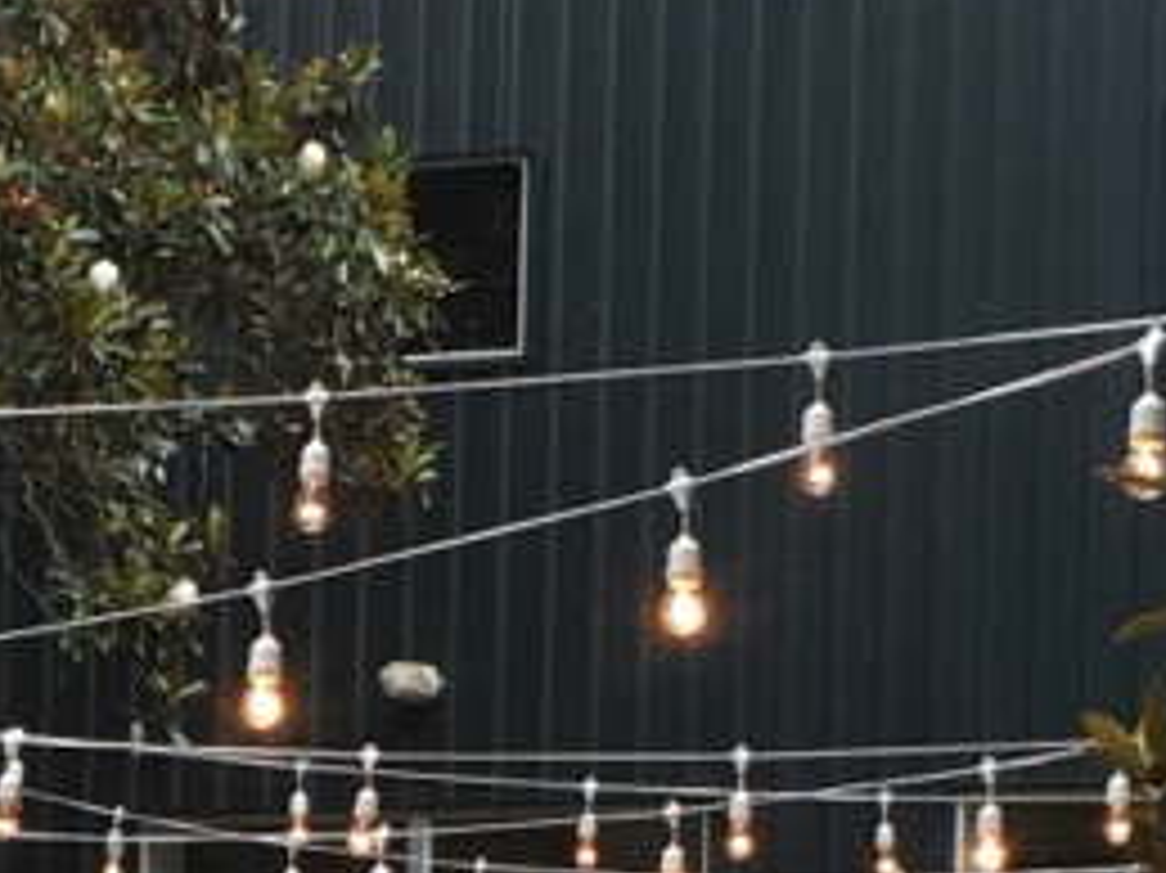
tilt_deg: -1.2
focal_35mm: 179
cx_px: -194
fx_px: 6027
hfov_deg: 10.9
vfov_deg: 8.1
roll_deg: -1.2
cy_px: 1346
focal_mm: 4.15
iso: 40
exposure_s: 1/120
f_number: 2.2
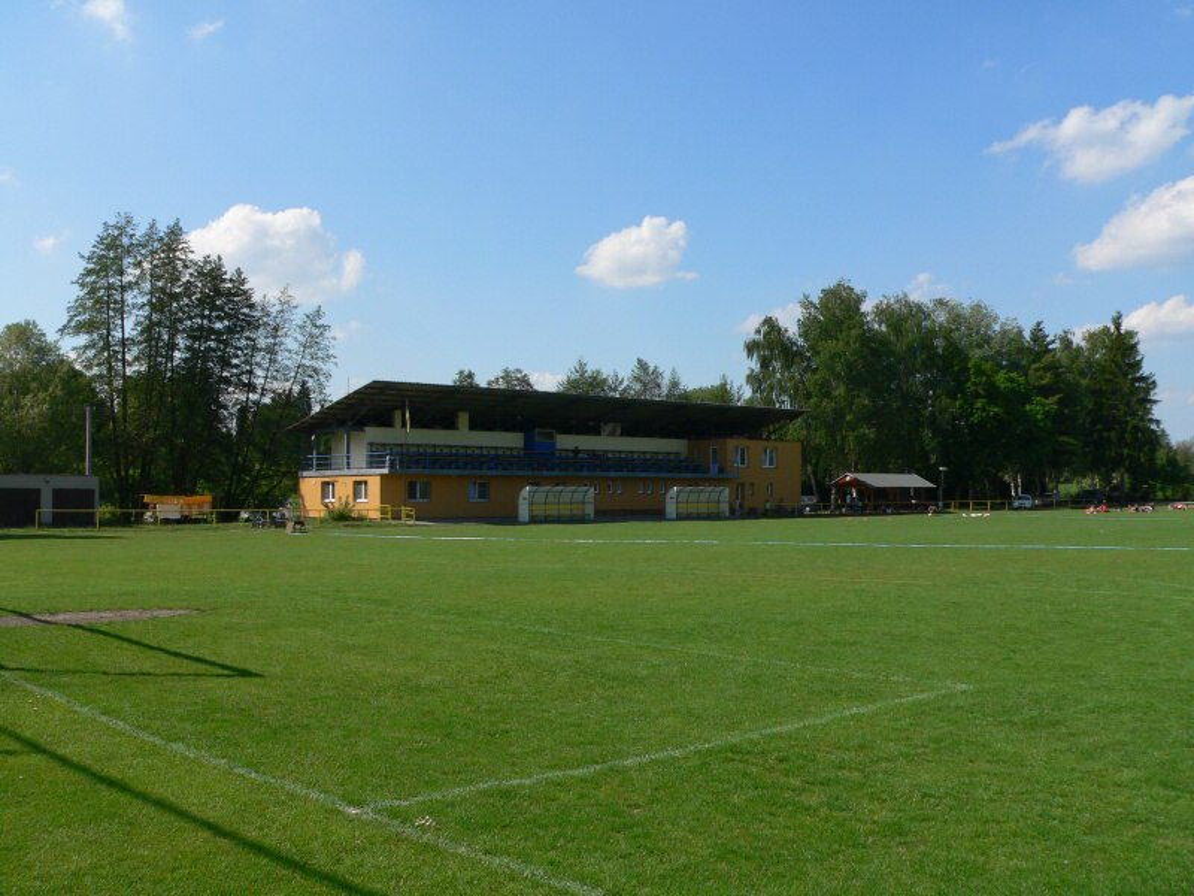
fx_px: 1242
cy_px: 448
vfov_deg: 39.7
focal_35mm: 36
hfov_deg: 51.4
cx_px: 597
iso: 80
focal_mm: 6
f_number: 4.6
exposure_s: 1/500
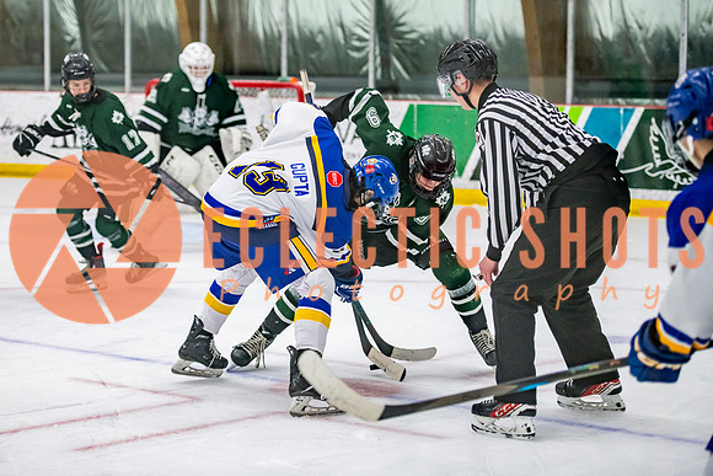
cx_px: 284
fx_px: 2161
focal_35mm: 109
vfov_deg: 12.6
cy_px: 205
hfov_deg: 18.7
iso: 2000
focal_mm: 90
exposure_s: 1/640
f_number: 3.2
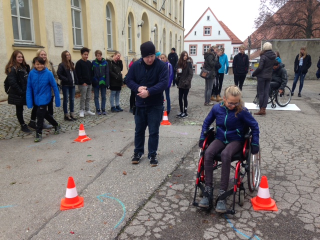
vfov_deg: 42.9
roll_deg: +0.2
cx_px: 160
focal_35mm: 33
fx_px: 305
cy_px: 120
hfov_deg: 55.4
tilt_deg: -11.7
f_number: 2.4
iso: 50
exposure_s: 1/143
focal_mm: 4.12
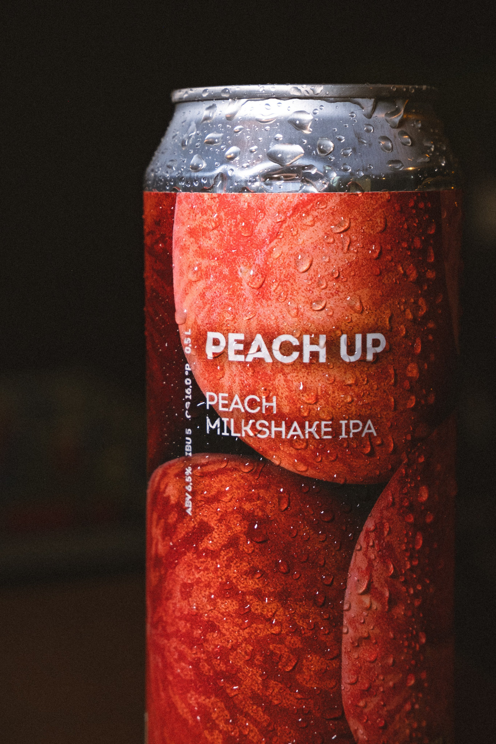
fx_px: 1405
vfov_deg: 29.7
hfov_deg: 20.0
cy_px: 372
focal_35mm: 68
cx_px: 248
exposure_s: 1/60
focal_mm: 45
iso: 800
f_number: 5.6
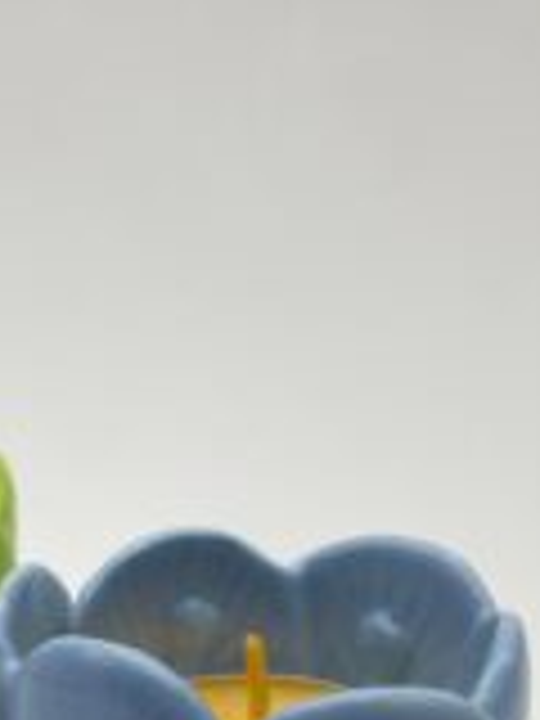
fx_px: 1456
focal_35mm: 70
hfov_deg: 20.5
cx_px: 40
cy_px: 639
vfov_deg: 26.9
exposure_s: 1/212
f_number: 1.6
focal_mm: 4.2
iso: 40
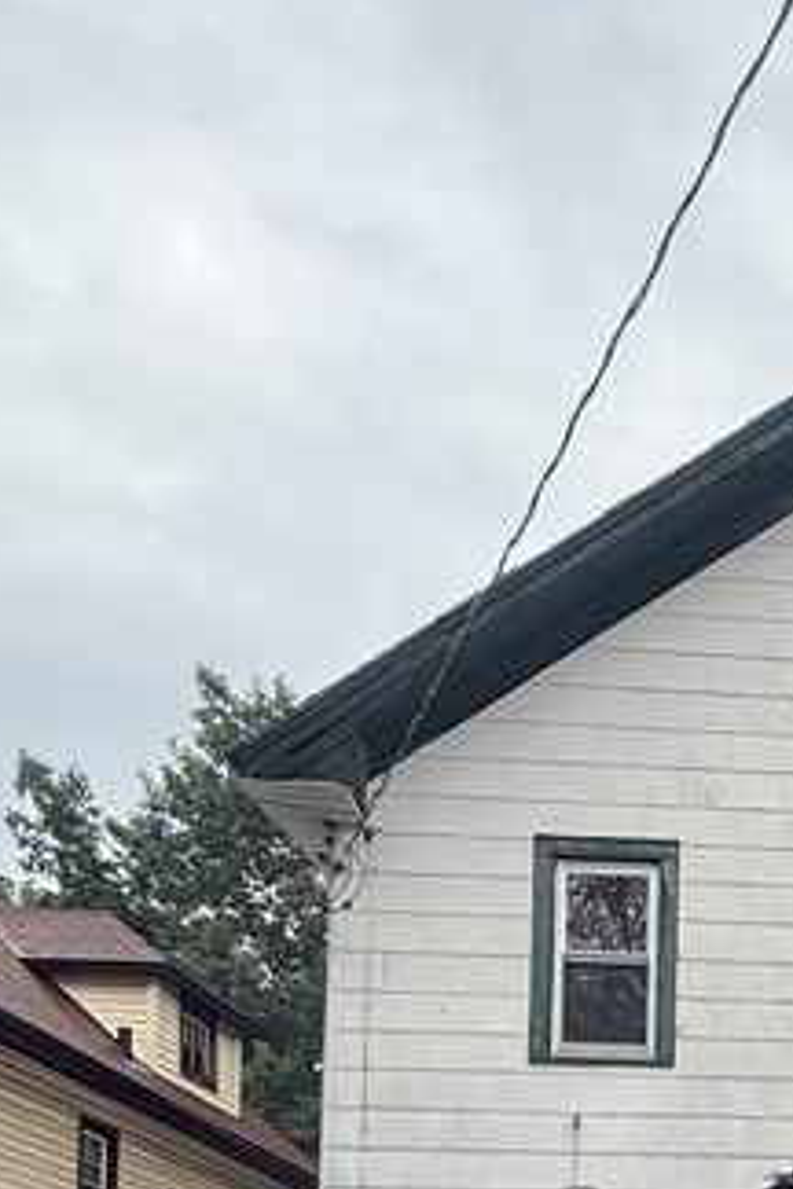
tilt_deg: +3.6
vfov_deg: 34.4
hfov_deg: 25.0
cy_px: 1424
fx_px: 1520
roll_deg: -2.3
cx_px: 1057
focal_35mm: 46
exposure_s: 1/336
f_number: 2.2
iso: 50
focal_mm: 2.22
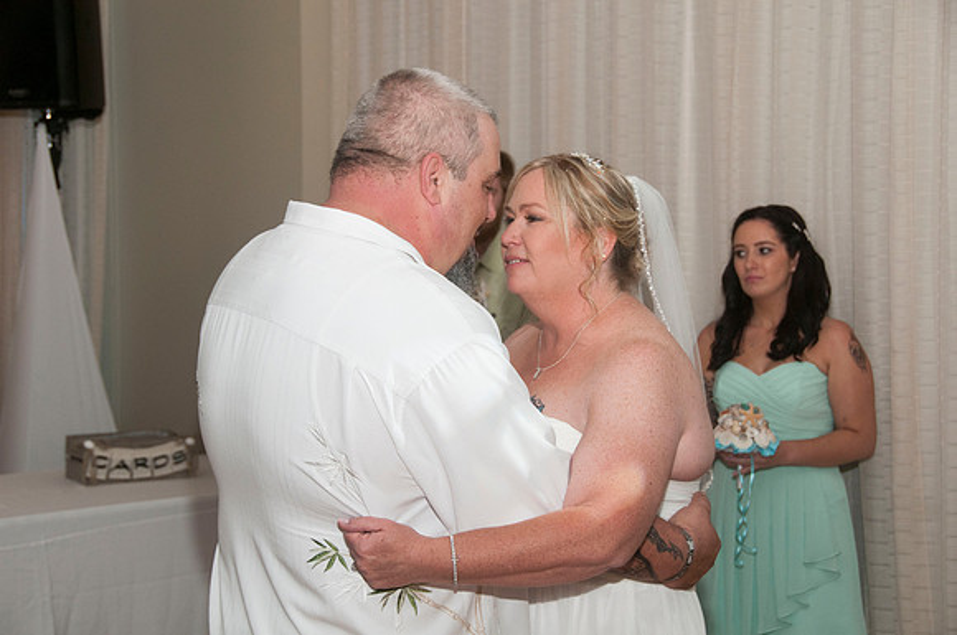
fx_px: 1832
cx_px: 478
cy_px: 318
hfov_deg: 29.3
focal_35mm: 69
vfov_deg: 19.7
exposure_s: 1/250
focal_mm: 46
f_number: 5.6
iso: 400
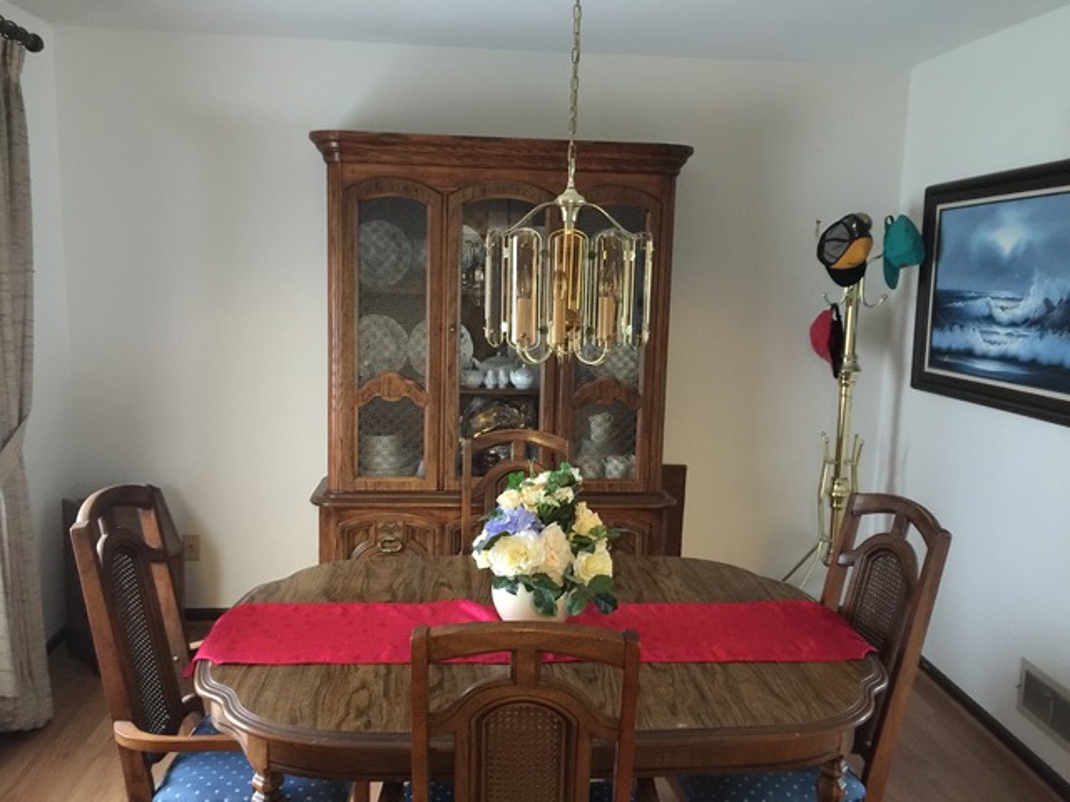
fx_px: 896
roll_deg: -2.0
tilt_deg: -10.5
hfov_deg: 61.7
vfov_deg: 48.2
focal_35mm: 29
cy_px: 401
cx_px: 535
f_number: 2.2
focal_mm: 4.15
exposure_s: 1/4
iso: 125
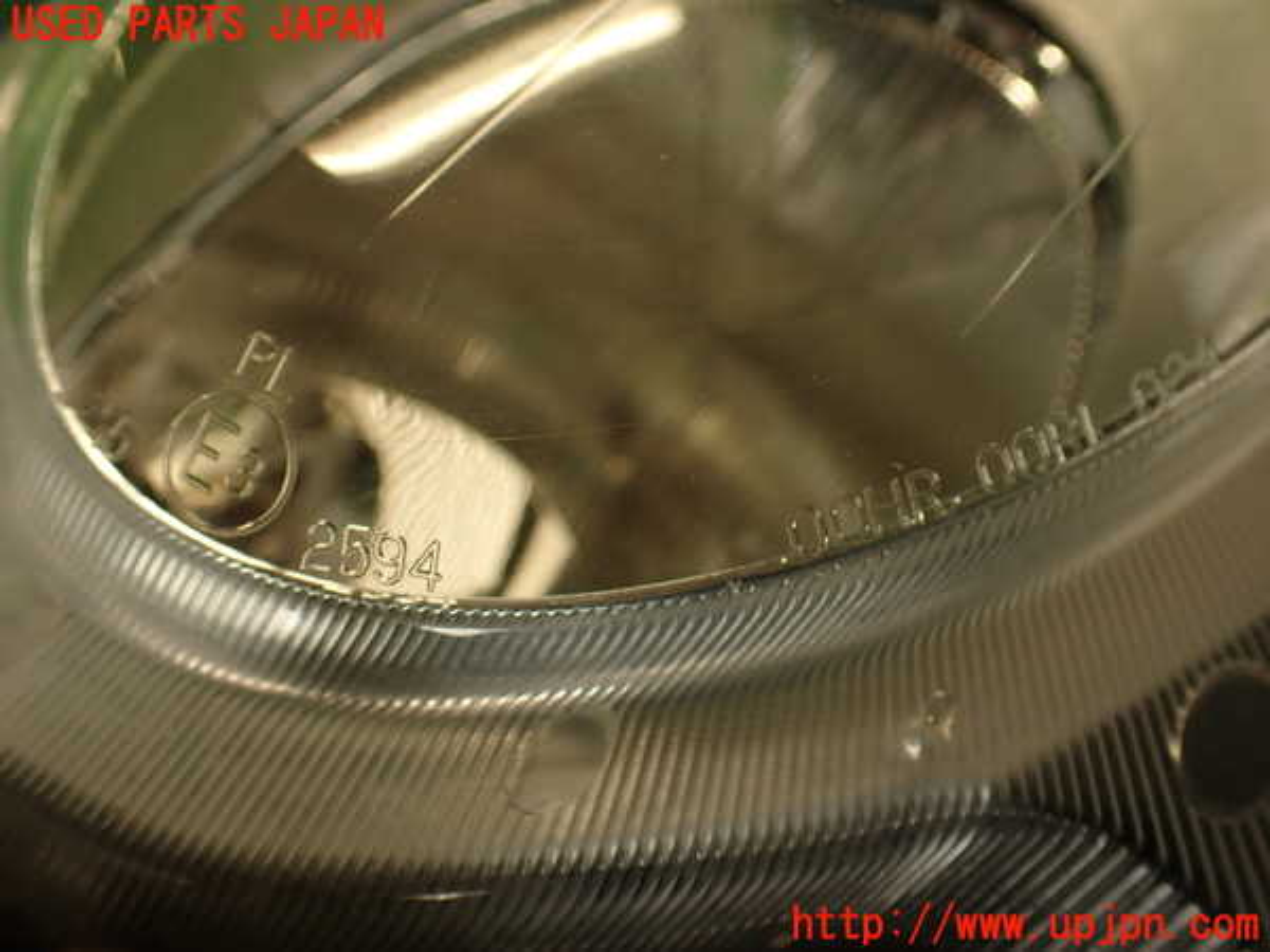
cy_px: 476
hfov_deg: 56.8
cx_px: 635
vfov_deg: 44.2
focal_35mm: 32
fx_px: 1174
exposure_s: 1/60
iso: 125
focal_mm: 5.79
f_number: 2.4
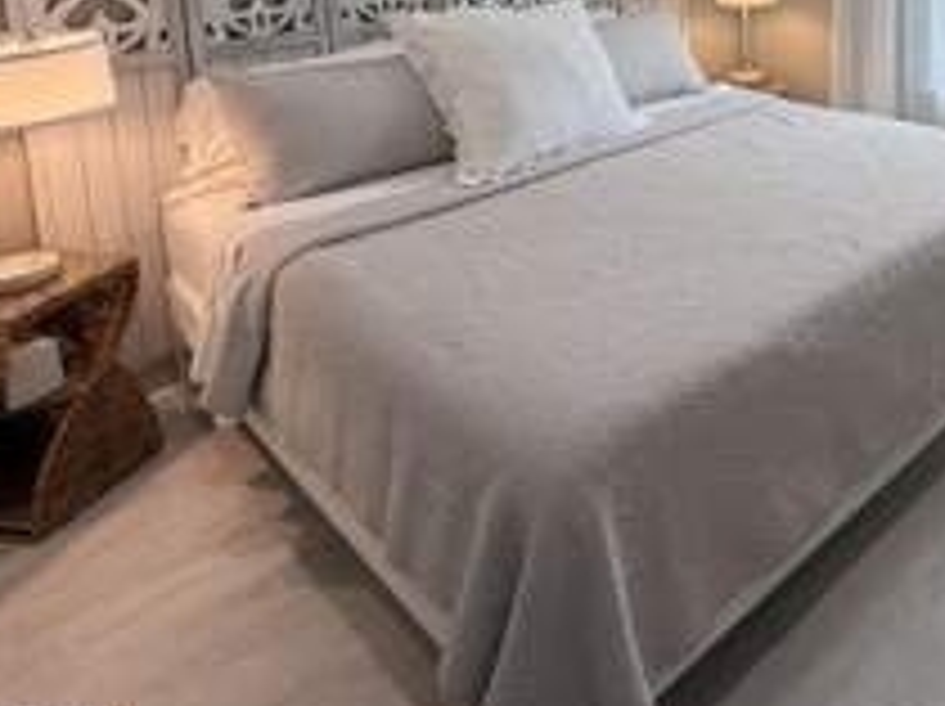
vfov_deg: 38.9
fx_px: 873
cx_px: 788
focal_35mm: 32
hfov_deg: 52.3
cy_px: -2
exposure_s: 1/120
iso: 100
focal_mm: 2.22
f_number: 2.2
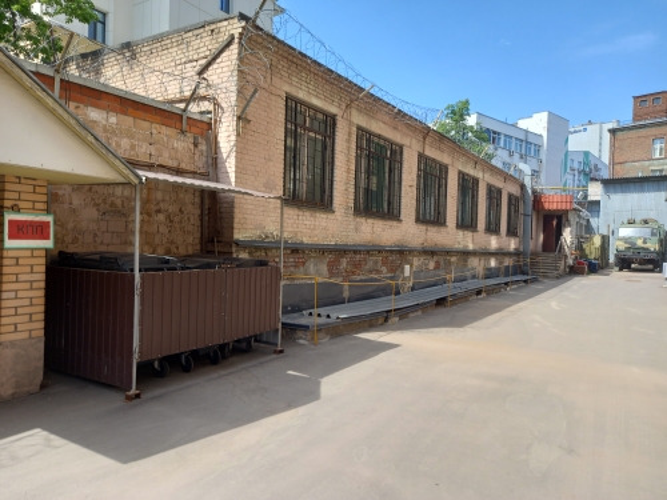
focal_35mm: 25
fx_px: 482
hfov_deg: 69.4
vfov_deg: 54.9
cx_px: 334
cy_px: 250
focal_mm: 4.6
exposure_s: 1/334
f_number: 2
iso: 25
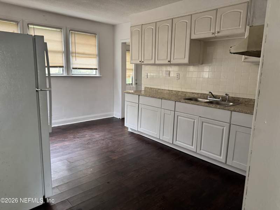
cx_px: 140
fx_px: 194
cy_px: 105
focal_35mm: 24
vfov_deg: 56.8
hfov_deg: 71.6
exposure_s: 1/60
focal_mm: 6.76
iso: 400
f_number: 1.78
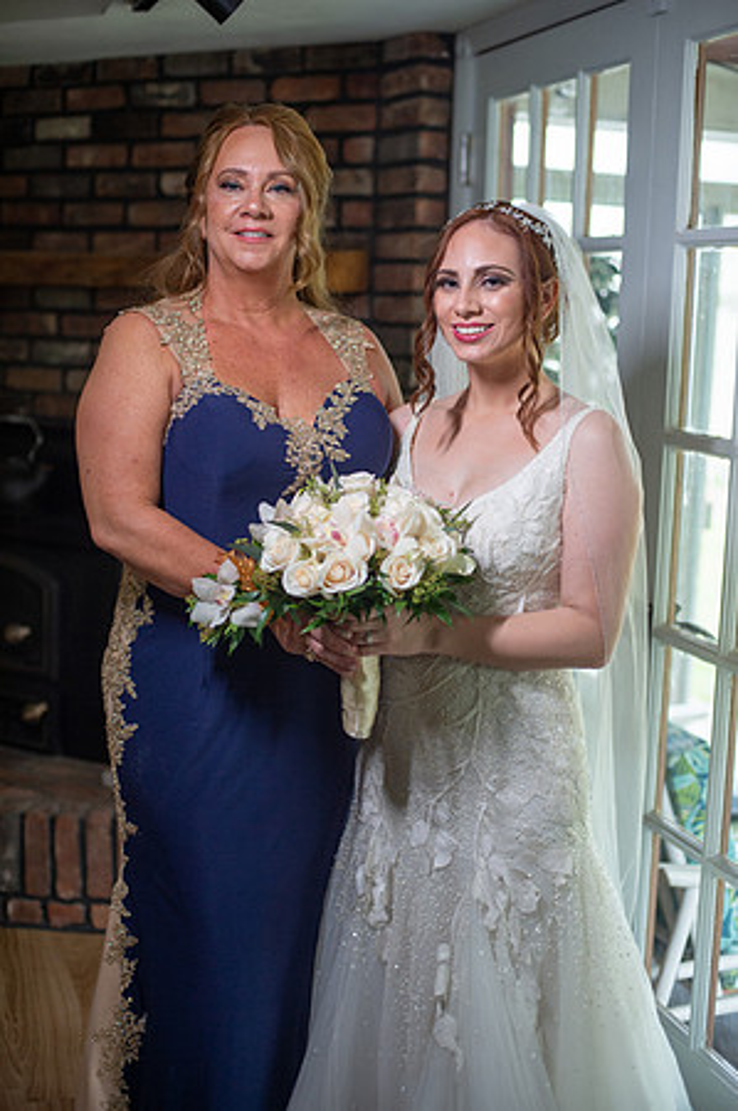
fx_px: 1541
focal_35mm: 50
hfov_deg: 26.9
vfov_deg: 39.6
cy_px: 556
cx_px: 369
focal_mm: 50
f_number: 2.5
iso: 1000
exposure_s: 1/320
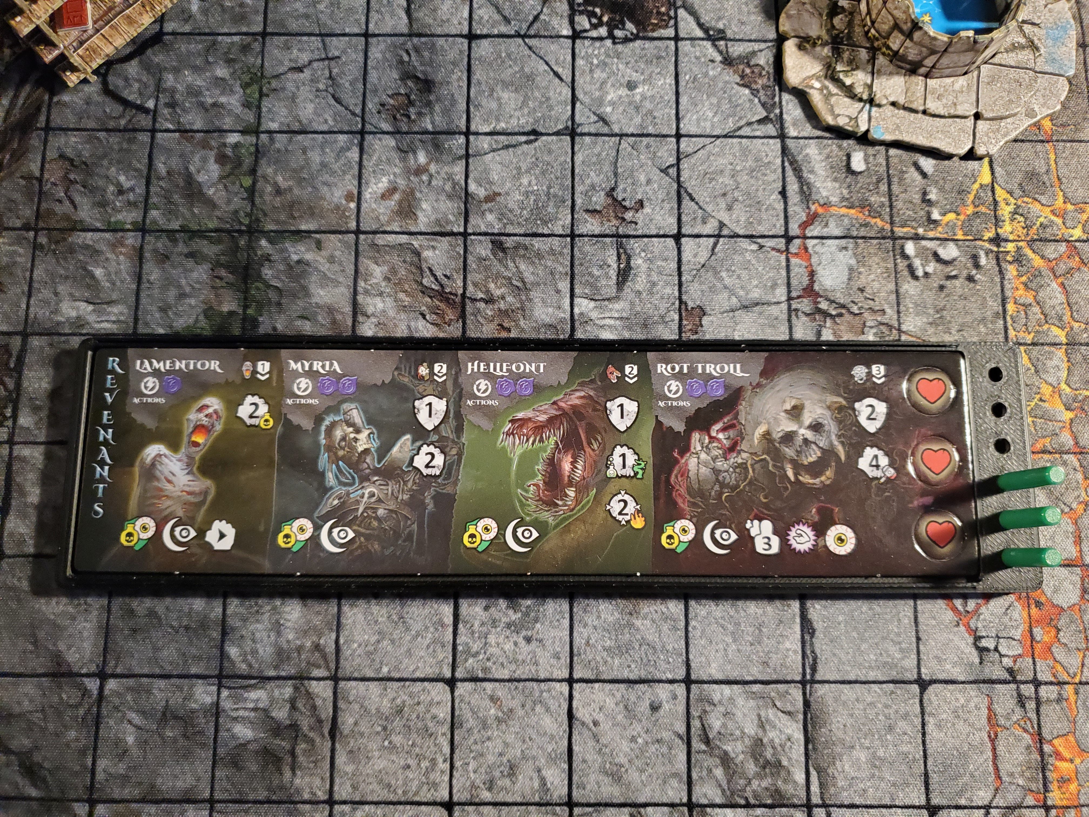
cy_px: 408
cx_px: 544
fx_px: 818
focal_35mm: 26
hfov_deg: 67.3
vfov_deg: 53.1
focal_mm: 4.3
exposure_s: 1/40
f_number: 1.5
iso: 400
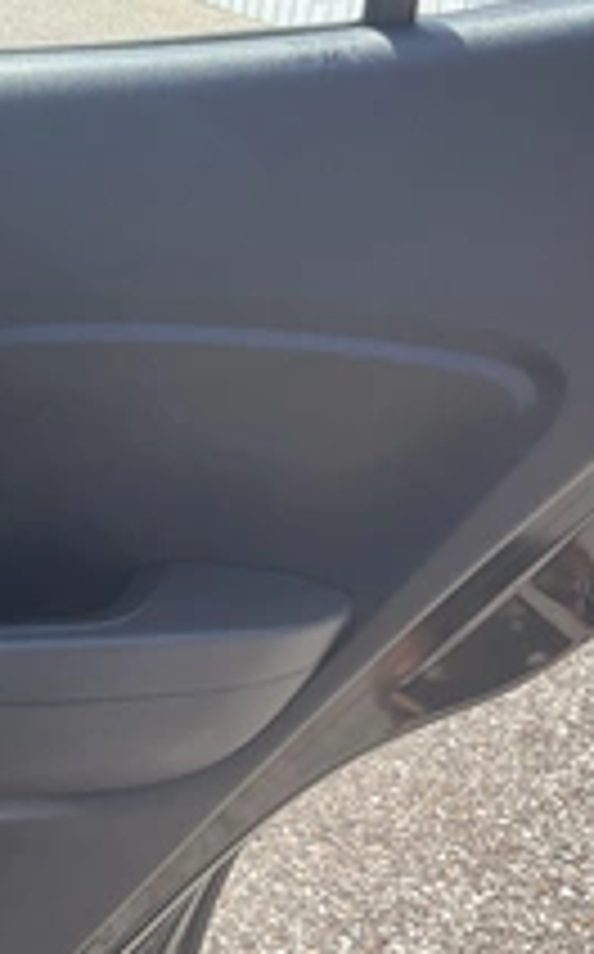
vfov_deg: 35.1
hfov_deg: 21.8
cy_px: 558
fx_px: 1506
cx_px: 68
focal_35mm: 58
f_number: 1.8
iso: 25
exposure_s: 1/816
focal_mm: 3
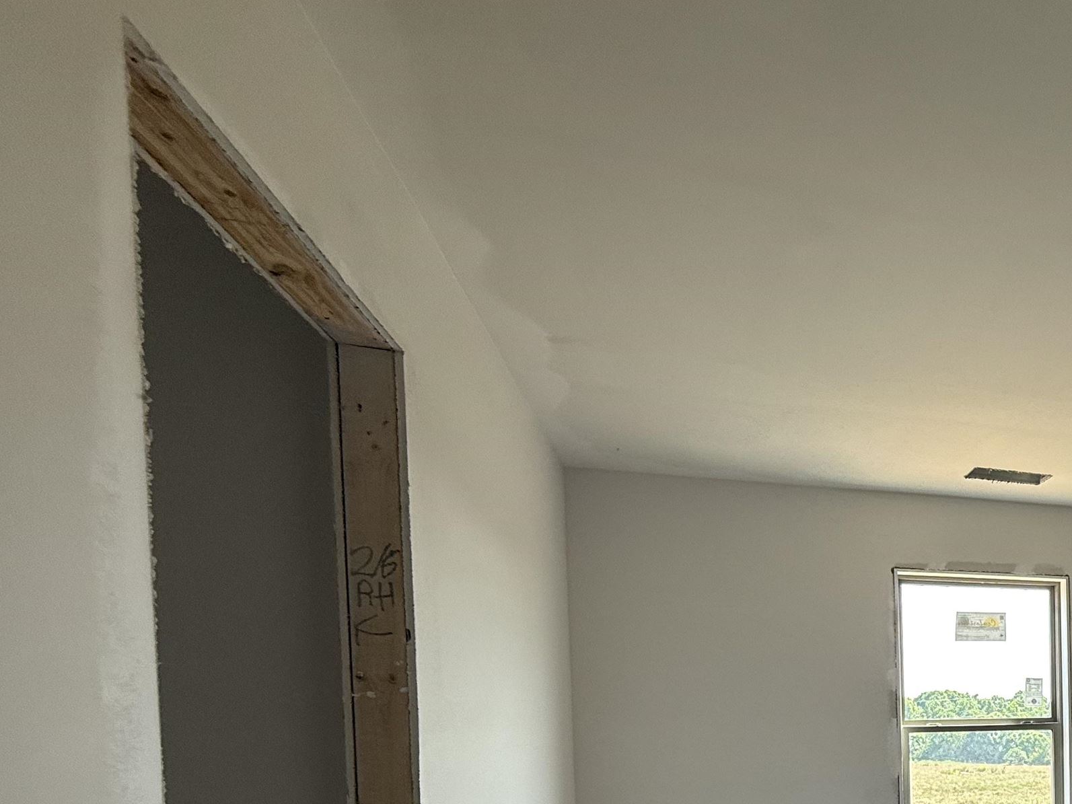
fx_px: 836
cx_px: 1023
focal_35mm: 27
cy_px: 739
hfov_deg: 54.1
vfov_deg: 45.9
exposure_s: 1/99
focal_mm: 2.22
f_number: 2.2
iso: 64
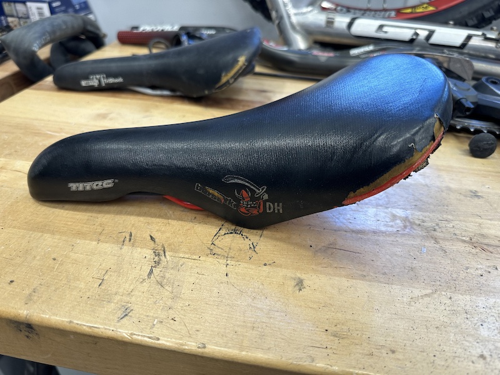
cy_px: 188
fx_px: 347
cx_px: 250
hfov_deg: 71.6
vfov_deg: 56.8
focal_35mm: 24
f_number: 1.78
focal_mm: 6.86
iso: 125
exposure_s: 1/120
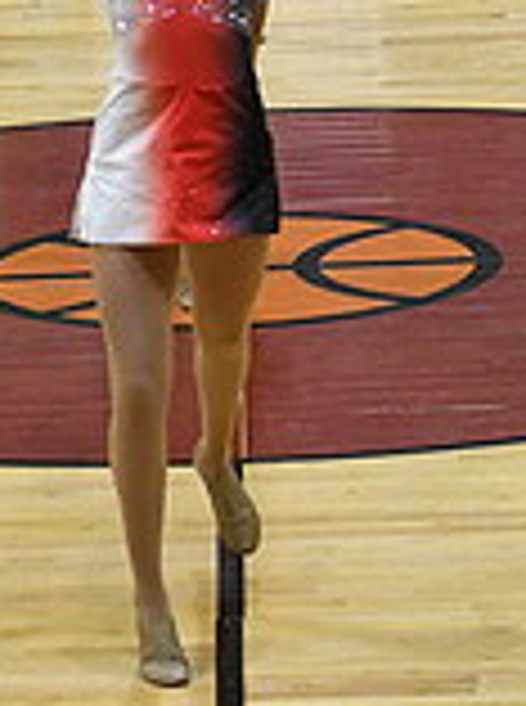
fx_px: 7609
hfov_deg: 3.9
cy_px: 74
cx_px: -728
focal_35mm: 374
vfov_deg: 5.3
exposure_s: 1/400
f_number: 4
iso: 4000
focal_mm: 70
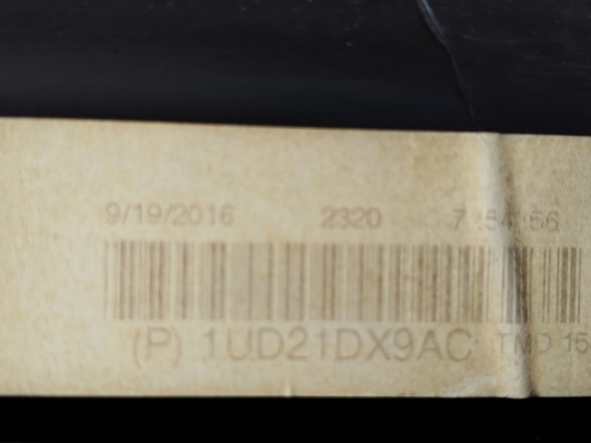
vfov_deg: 30.3
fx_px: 820
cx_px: 296
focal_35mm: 48
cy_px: 222
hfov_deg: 39.7
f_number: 1.7
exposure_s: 1/50
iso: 64
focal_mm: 5.31
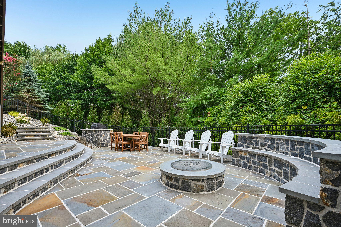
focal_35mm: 16
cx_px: 170
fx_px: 152
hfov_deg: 96.7
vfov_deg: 73.7
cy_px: 114
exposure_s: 1/320
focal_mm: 16
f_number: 8
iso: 800
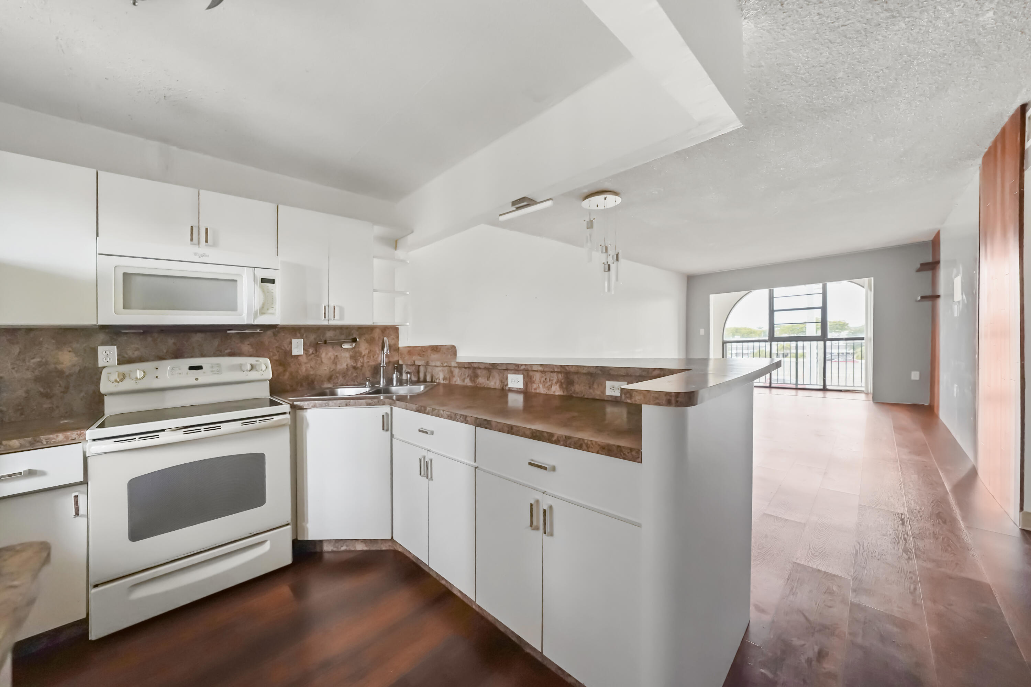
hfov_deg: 112.6
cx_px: 516
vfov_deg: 90.0
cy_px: 344
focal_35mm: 12
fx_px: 344
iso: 4000
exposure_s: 1/250
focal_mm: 12
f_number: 4
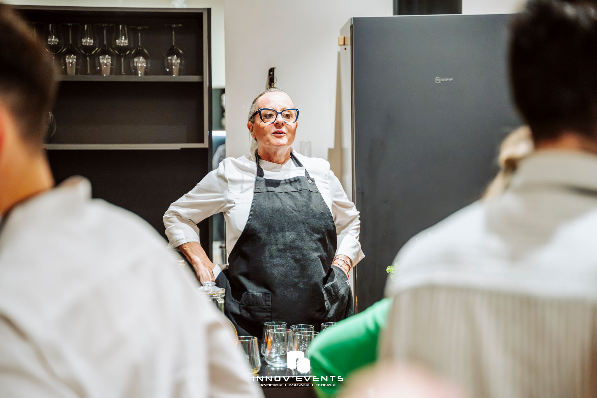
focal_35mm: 70
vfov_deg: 19.5
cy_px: 199
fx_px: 1161
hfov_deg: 28.8
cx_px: 298
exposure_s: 1/250
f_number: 2.8
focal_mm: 70
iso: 5000
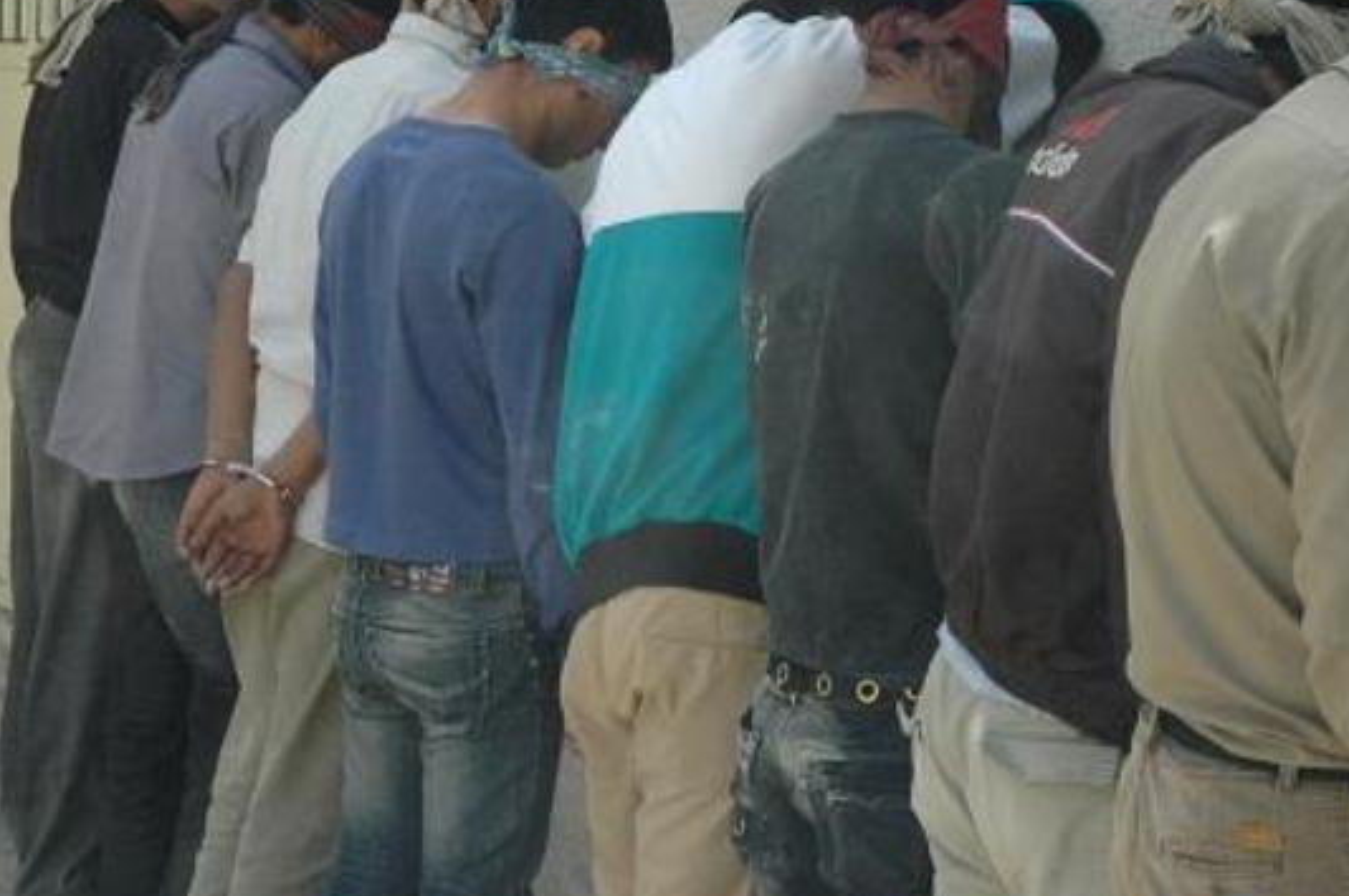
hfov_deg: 20.6
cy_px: 472
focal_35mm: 99
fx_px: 3705
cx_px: 564
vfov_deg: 13.8
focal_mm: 44
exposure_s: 1/400
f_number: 10
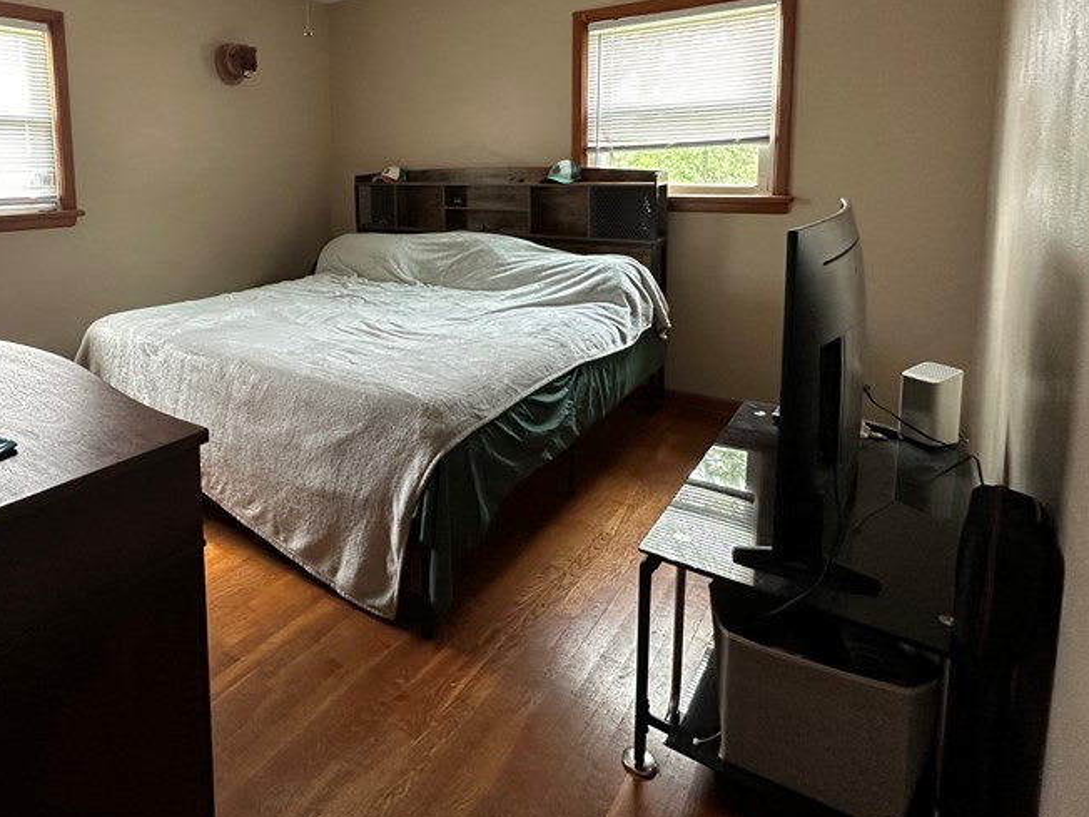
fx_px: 692
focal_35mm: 22
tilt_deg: -8.0
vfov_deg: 58.9
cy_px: 237
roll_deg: +1.3
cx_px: 356
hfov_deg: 73.9
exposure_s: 1/77
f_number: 2.2
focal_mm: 2.22
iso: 320
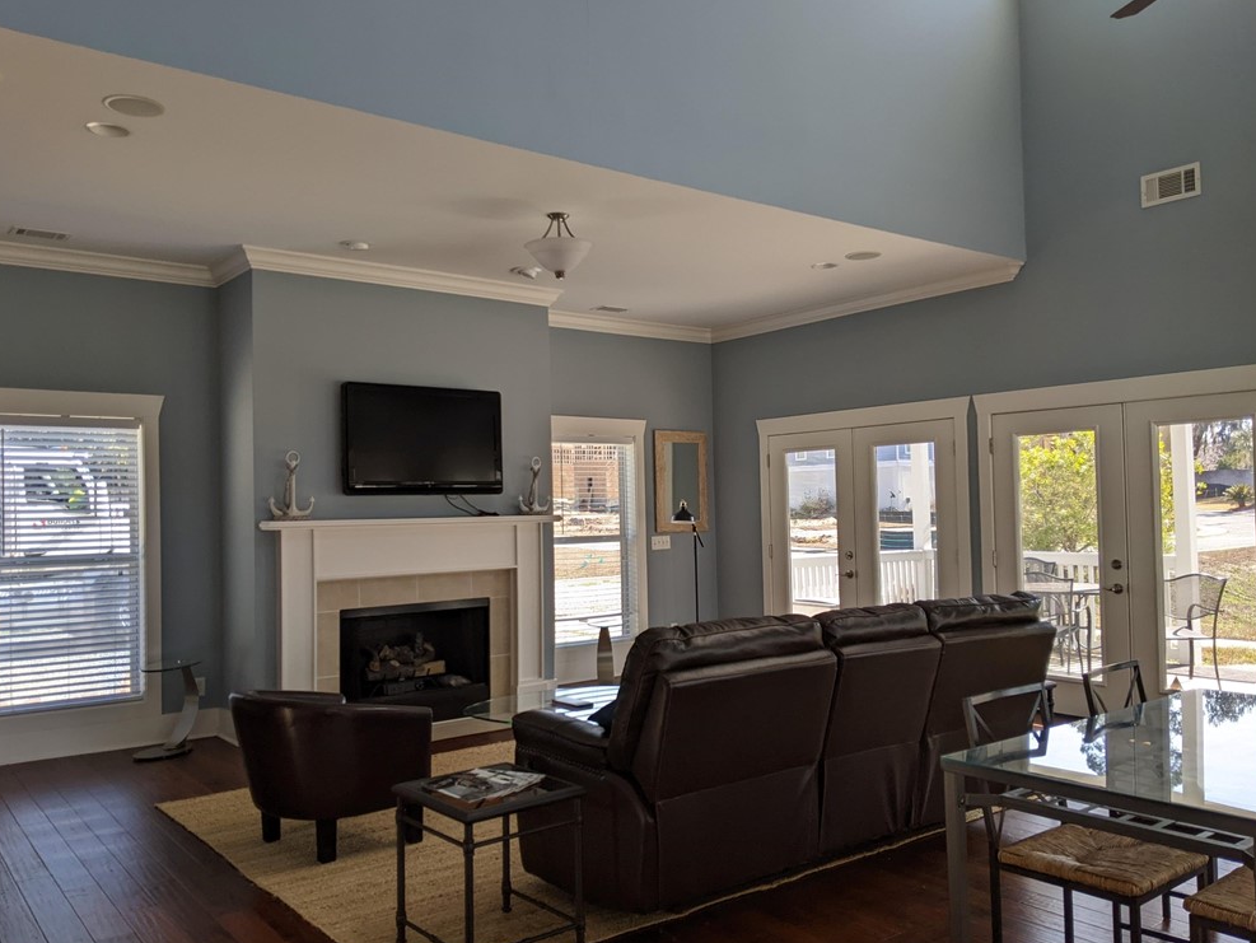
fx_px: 1016
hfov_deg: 63.4
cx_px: 620
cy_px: 466
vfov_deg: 49.8
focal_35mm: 28
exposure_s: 1/367
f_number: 1.8
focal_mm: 4.44
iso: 49
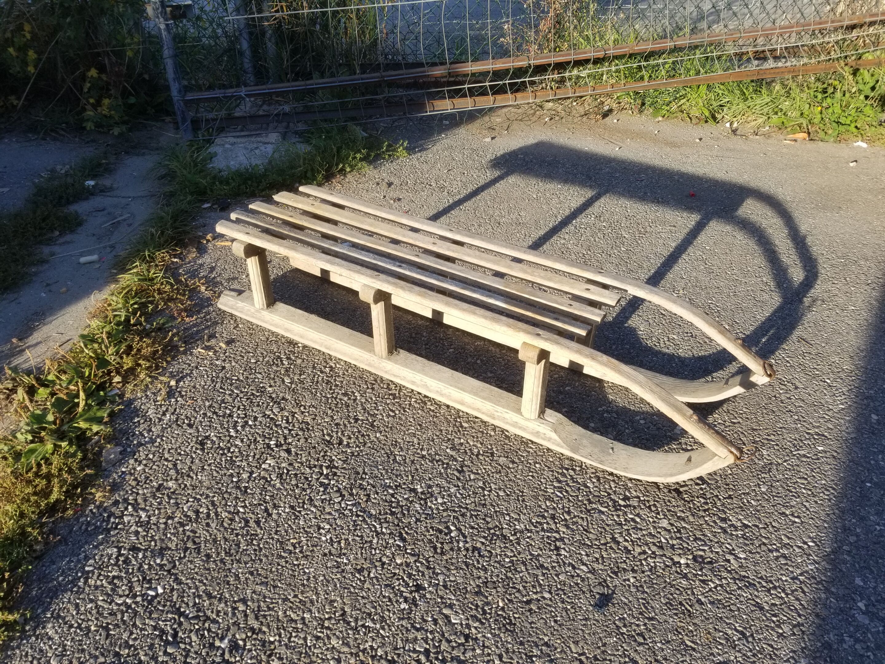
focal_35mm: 26
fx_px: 665
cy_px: 332
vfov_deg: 53.1
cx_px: 442
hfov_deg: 67.3
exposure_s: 1/680
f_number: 1.7
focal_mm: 4.25
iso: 50
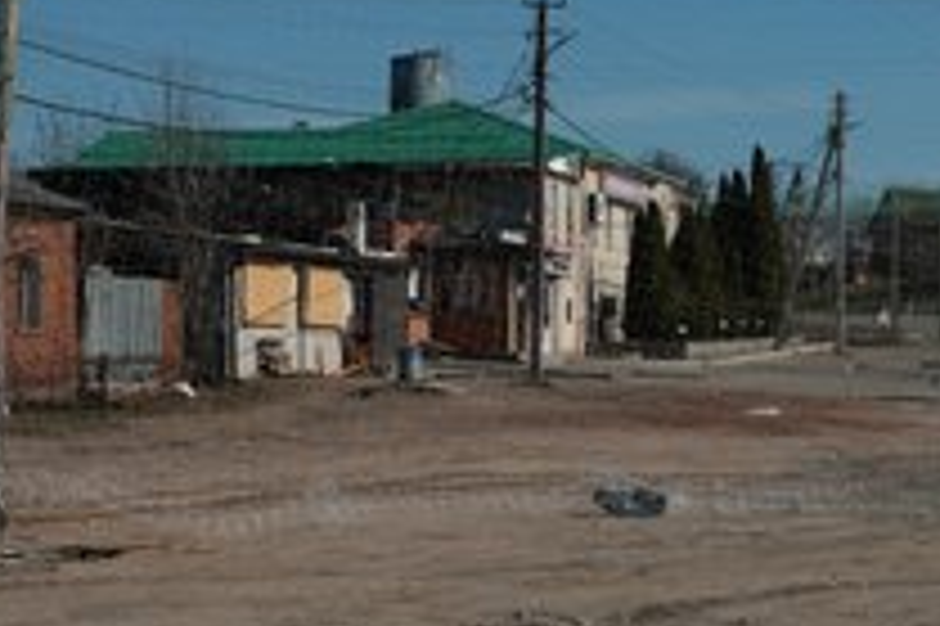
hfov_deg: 15.3
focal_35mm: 134
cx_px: 693
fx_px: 3496
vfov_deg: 10.2
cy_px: 245
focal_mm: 70
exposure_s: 1/125
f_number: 6.3
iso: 250
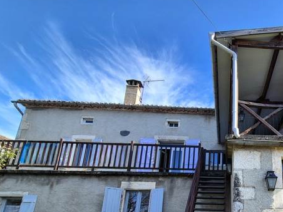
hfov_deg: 65.2
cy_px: 179
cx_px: 238
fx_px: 188
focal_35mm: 23
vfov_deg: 53.6
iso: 50
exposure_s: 1/833
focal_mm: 2.2
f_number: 2.2
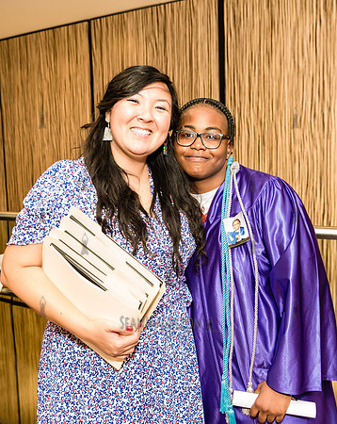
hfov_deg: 37.7
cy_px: 212
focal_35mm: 39
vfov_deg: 46.4
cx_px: 163
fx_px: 494
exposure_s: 1/200
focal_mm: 28
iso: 2000
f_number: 3.5
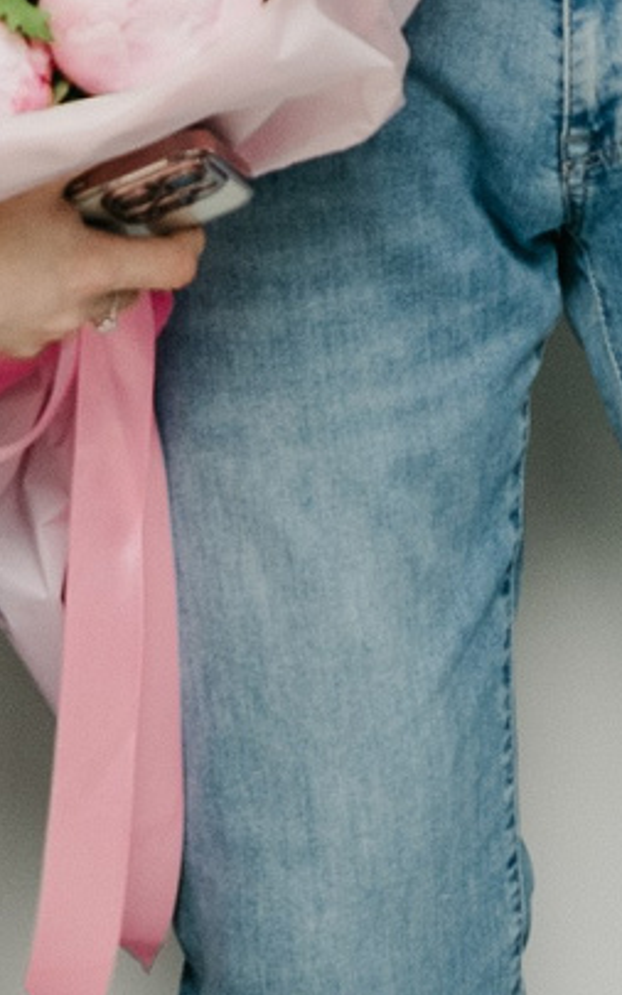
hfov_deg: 5.4
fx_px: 6620
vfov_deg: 8.1
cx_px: 772
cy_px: -1164
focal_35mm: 244
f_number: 4
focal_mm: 32
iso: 160
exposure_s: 1/160
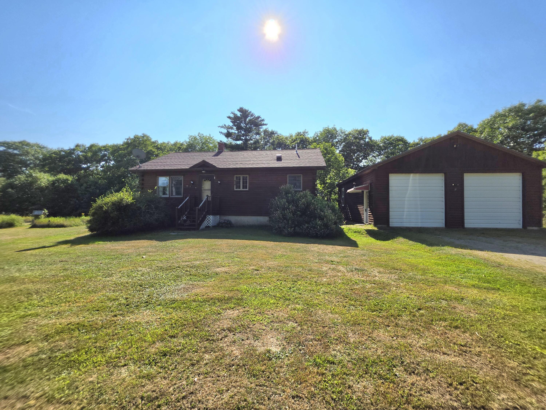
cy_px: 205
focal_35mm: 13
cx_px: 273
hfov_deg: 106.2
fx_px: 205
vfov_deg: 89.9
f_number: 1.9
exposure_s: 1/5000
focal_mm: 2.2
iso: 32
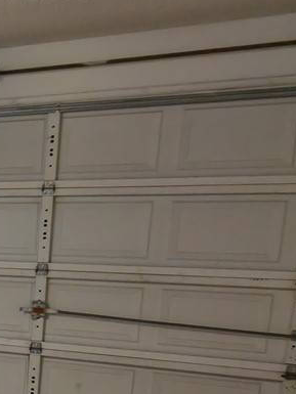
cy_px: 291
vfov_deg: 34.8
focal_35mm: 54
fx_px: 615
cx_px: -373
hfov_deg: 16.2
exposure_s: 1/24
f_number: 1.9
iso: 160
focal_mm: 2.2
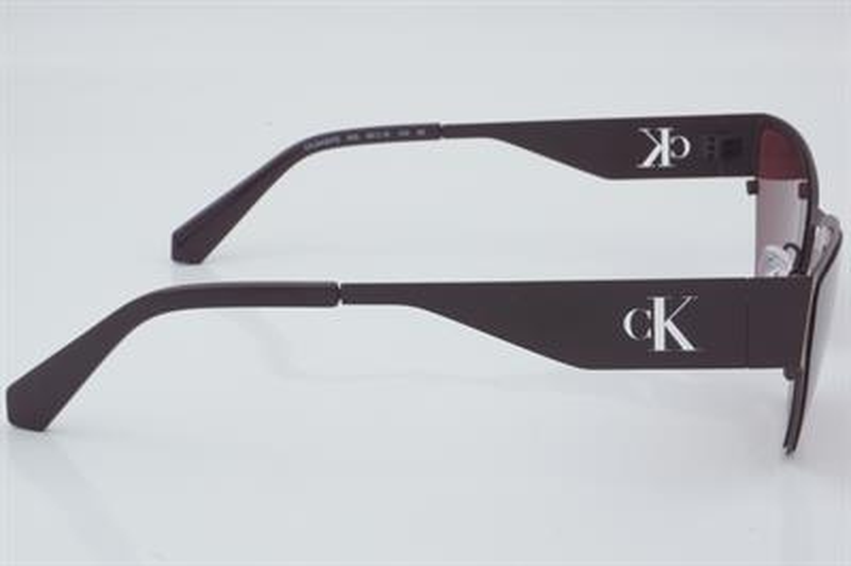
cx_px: 426
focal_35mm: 75
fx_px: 1771
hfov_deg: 27.0
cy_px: 283
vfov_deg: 18.2
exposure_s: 1/3
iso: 100
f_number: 32
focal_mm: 50
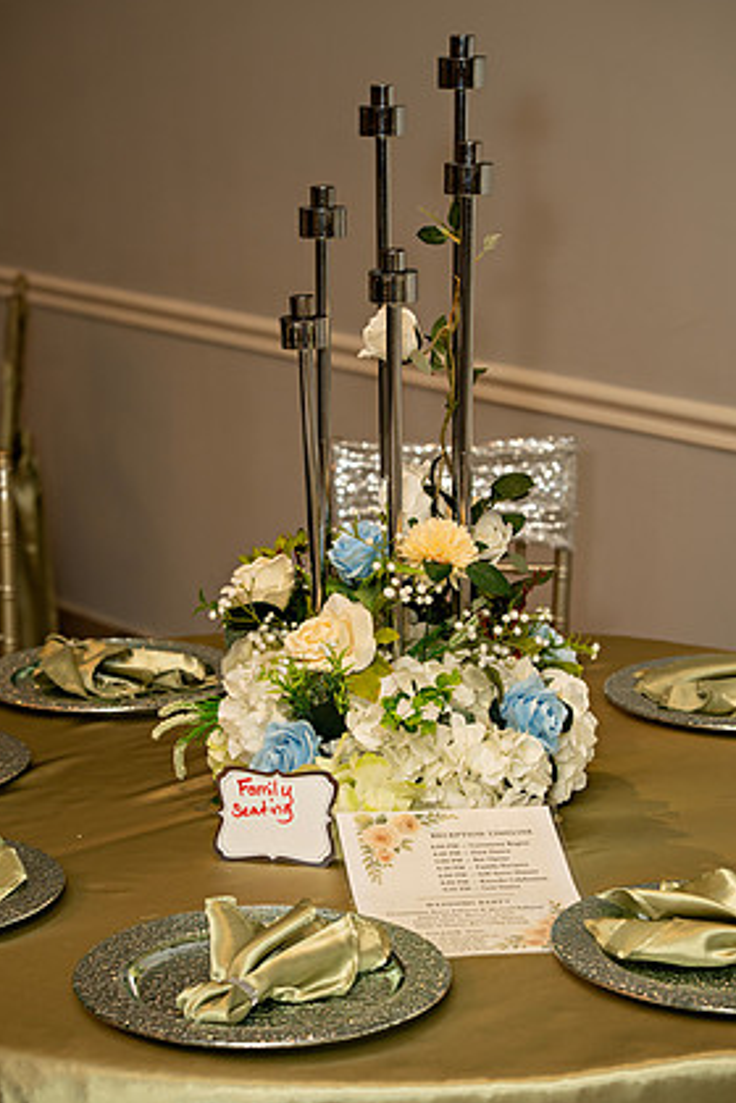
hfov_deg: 15.0
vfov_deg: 22.4
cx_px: 352
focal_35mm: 91
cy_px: 541
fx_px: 2790
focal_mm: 85
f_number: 4.5
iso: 640
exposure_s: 1/160
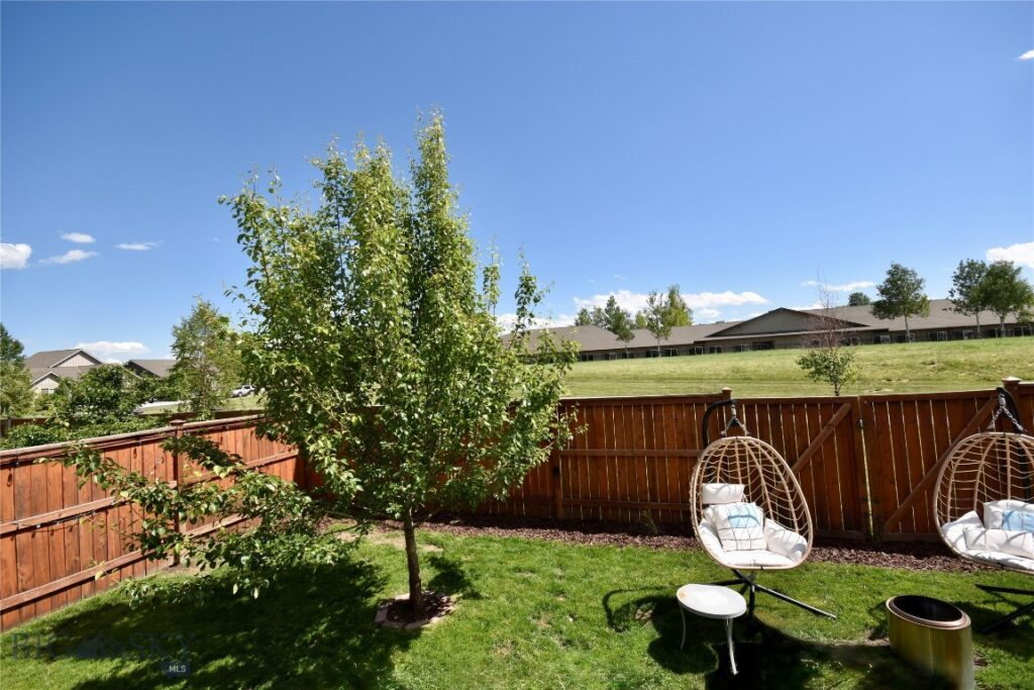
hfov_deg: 100.4
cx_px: 517
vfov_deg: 77.3
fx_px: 431
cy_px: 345
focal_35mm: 15
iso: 100
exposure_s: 1/200
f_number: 8
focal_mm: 10
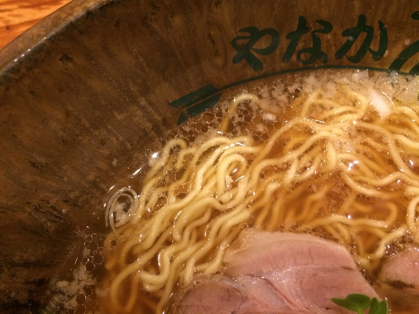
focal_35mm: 29
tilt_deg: -77.7
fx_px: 351
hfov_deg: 61.7
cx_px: 210
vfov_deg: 48.2
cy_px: 157
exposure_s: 1/15
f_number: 2.2
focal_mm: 4.15
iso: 320
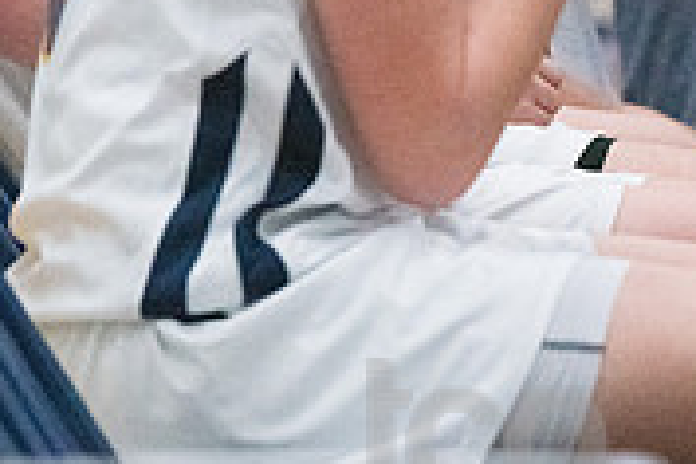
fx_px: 10439
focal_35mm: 540
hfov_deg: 3.8
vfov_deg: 2.5
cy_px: -53
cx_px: 1046
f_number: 4.5
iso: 10000
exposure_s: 1/1600
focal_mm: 165
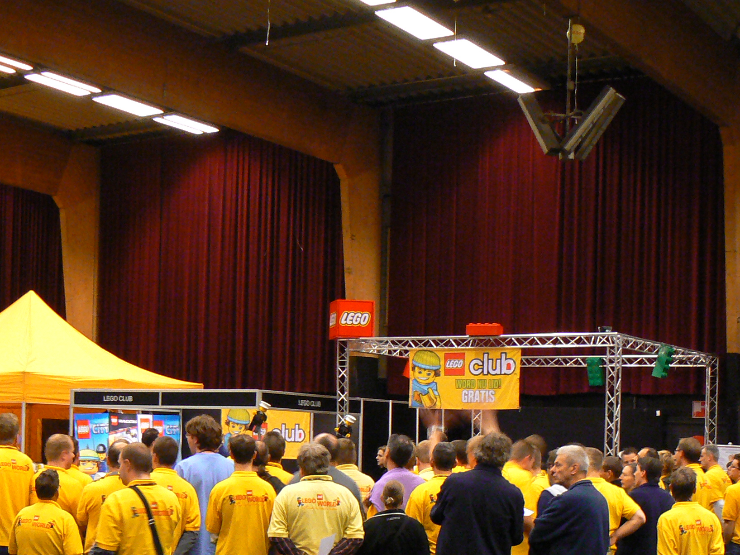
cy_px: 469
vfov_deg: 23.2
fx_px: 1325
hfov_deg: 31.1
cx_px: 294
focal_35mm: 62
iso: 200
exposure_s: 1/5
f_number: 2.8
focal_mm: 6
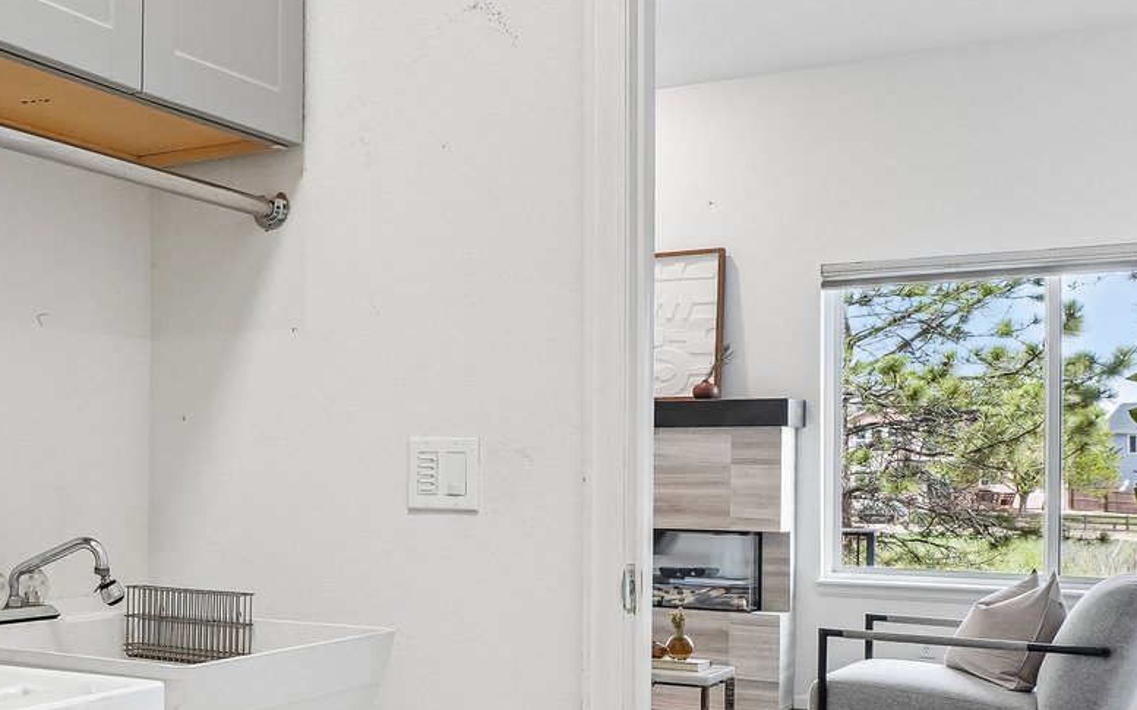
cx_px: 7
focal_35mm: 44
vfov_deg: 28.7
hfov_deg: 39.7
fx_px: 1374
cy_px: 497
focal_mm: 11
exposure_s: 1/30
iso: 500
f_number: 8
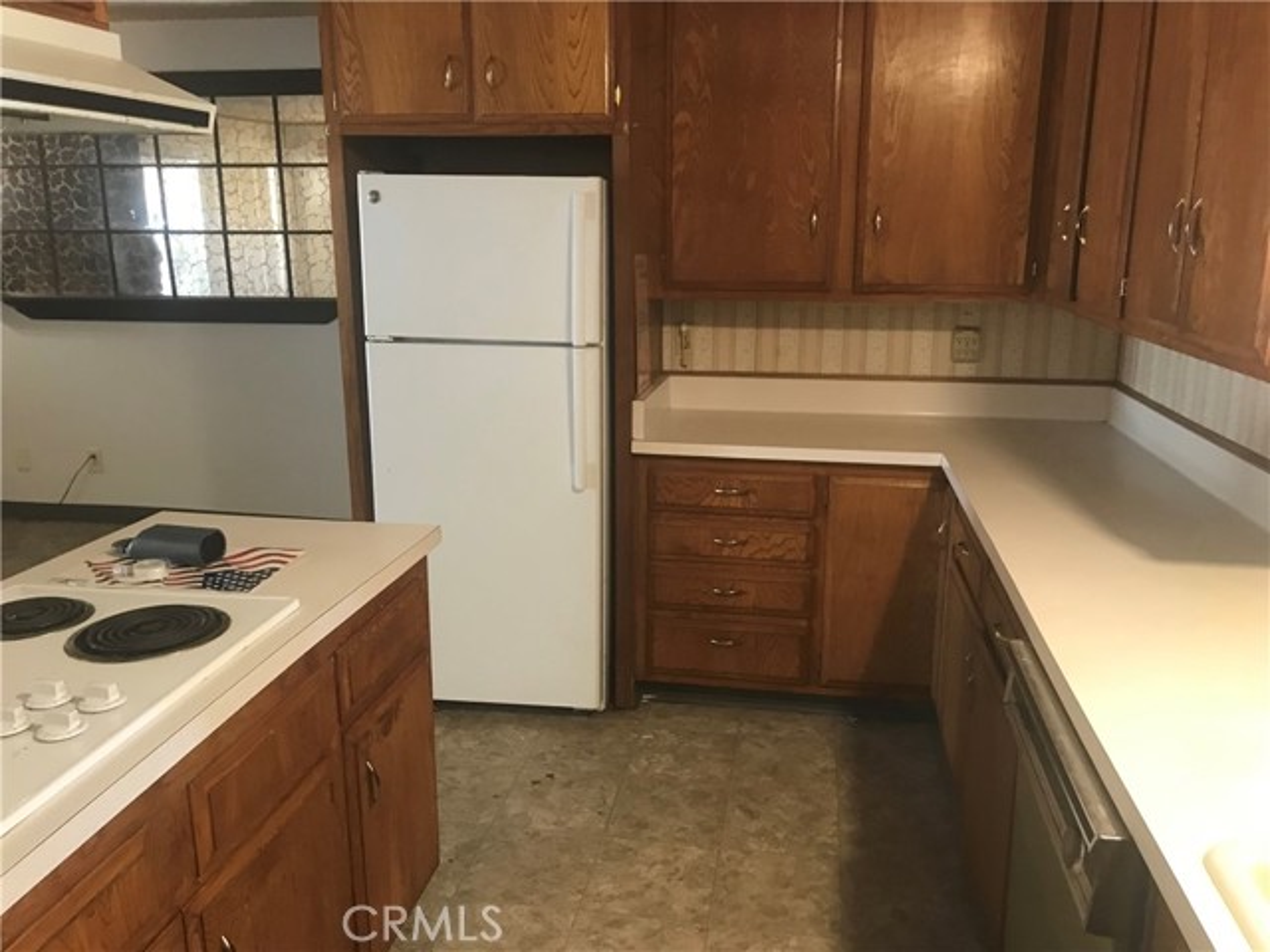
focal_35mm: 28
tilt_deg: -14.2
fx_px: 1027
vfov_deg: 49.7
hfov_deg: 63.4
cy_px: 476
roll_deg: -1.0
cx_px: 635
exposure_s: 1/15
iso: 50
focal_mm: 3.99
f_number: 1.8
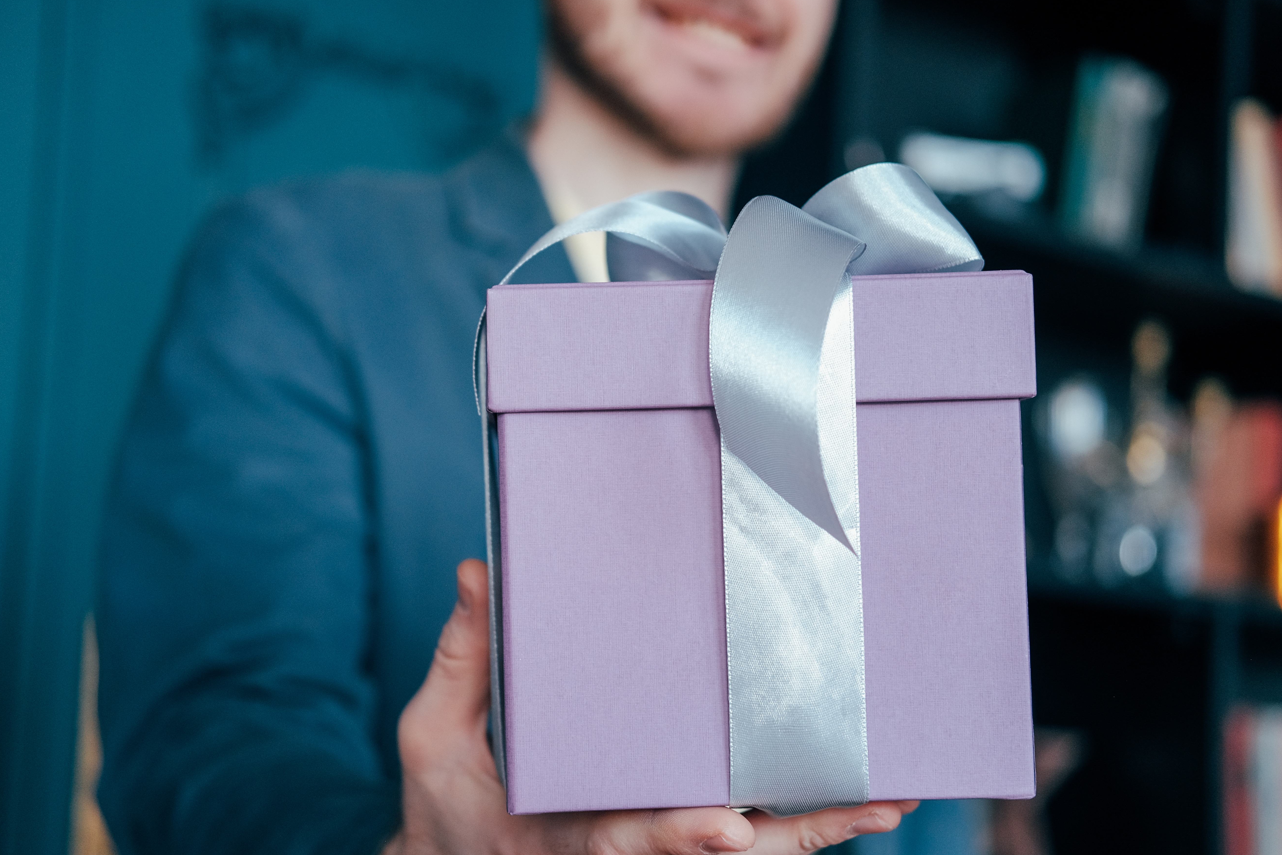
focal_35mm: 63
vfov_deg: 21.6
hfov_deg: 31.9
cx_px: 627
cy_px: 450
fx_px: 2243
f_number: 2
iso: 800
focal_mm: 35
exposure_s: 1/250
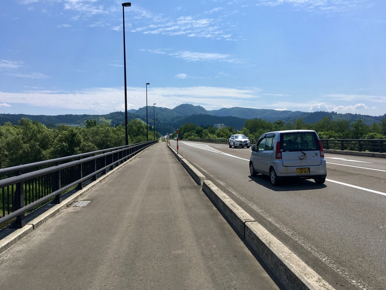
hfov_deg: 61.7
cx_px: 193
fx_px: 323
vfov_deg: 48.2
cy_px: 145
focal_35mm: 29
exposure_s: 1/2564
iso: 25
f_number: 2.2
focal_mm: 4.15
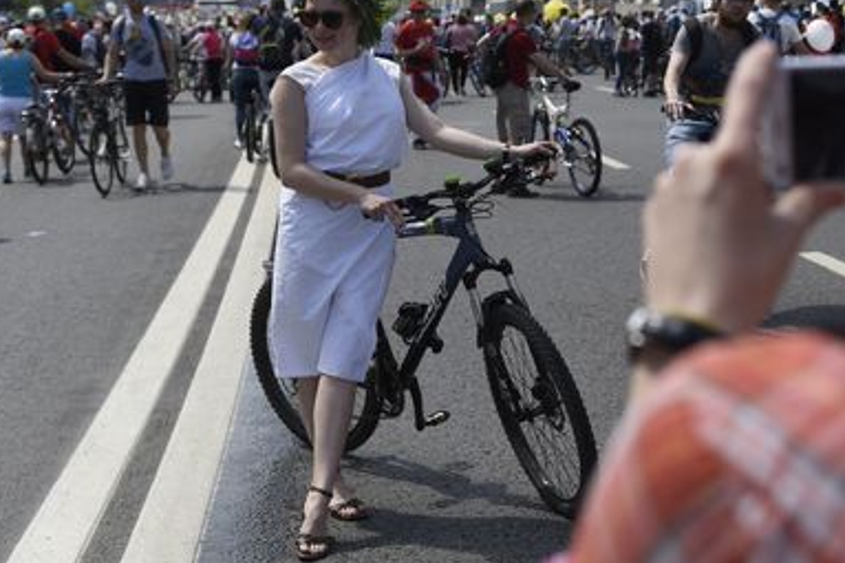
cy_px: 201
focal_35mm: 64
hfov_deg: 31.0
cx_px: 618
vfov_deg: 21.2
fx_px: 1502
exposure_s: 1/1250
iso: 100
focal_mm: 35
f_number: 4
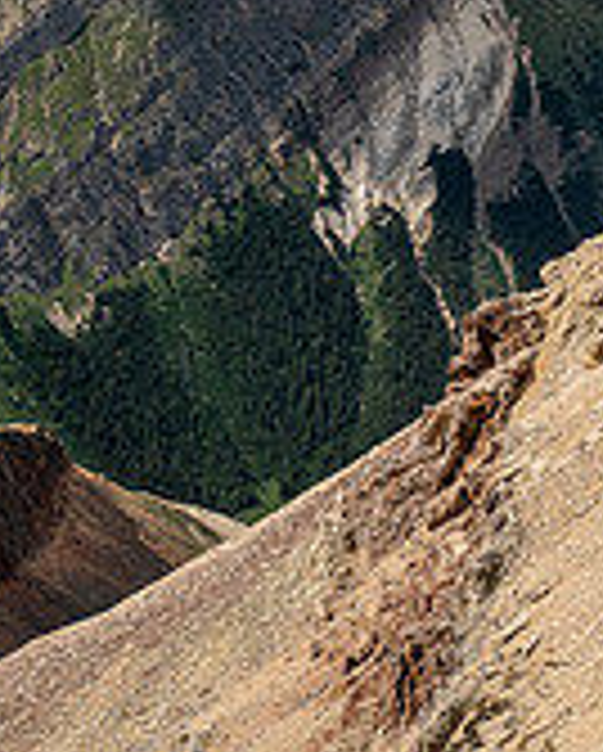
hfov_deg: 10.3
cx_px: 86
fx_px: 3318
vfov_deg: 12.6
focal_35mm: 149
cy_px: -178
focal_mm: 22
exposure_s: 1/250
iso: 200
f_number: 8
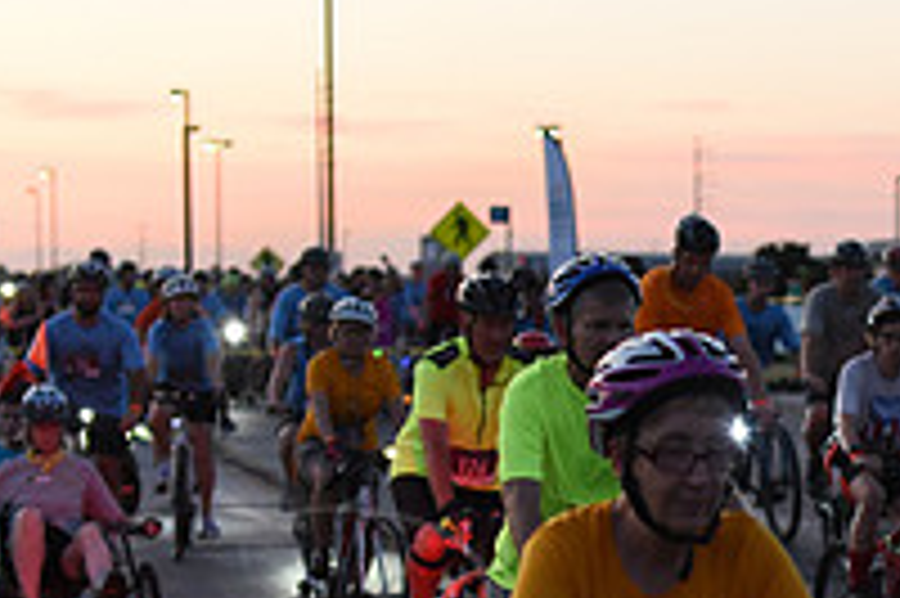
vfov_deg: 9.3
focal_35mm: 145
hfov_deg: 13.7
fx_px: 3622
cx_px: 1134
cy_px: 708
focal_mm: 50
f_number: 2.8
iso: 2500
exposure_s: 1/400
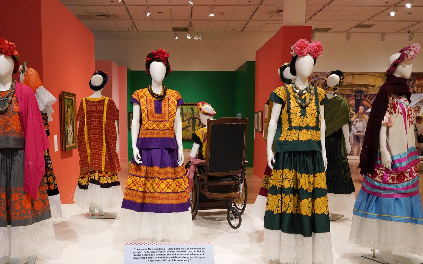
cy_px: 175
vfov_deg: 35.0
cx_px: 196
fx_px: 415
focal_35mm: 36
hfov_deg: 54.0
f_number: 10
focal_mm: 28
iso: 6400
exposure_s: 1/100
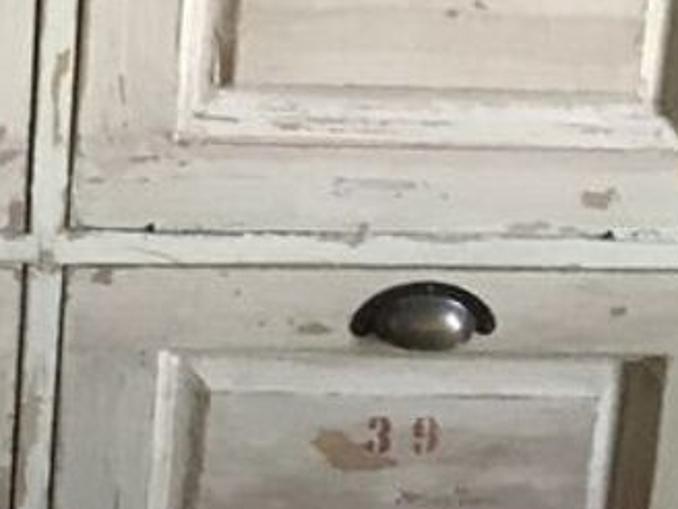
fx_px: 2311
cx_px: -145
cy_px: -762
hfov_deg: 16.0
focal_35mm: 118
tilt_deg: -13.2
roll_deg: -1.6
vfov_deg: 10.6
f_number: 2.2
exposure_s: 1/25
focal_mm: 4.15
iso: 200
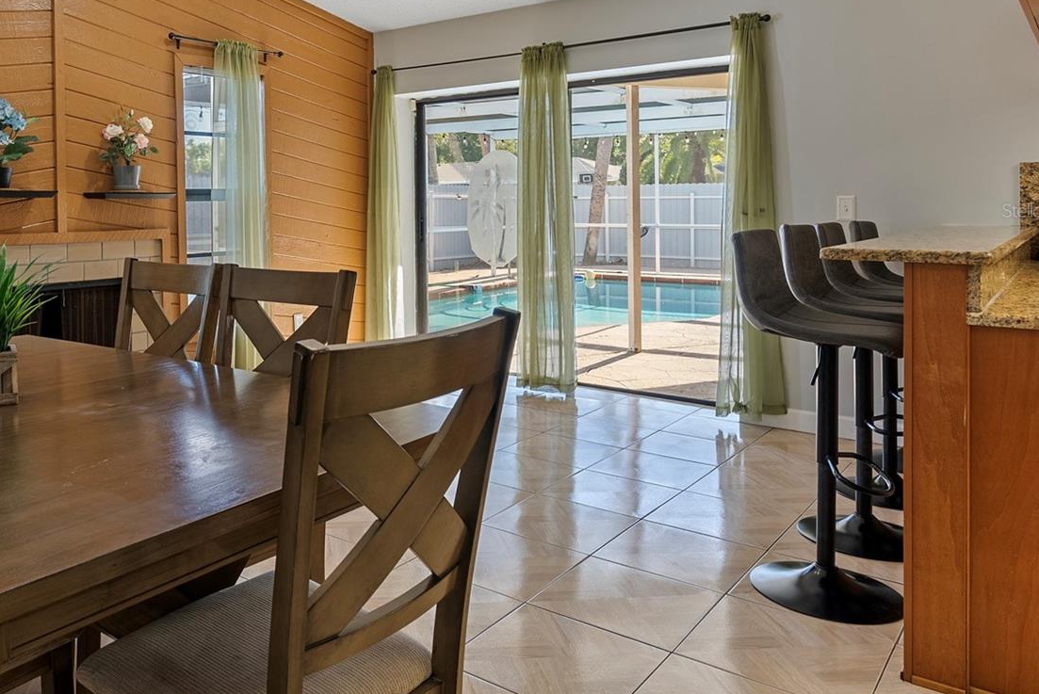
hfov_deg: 61.8
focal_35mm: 29
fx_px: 837
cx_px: 333
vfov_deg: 44.1
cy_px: 210
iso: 250
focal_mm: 20
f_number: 8
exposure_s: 1/5
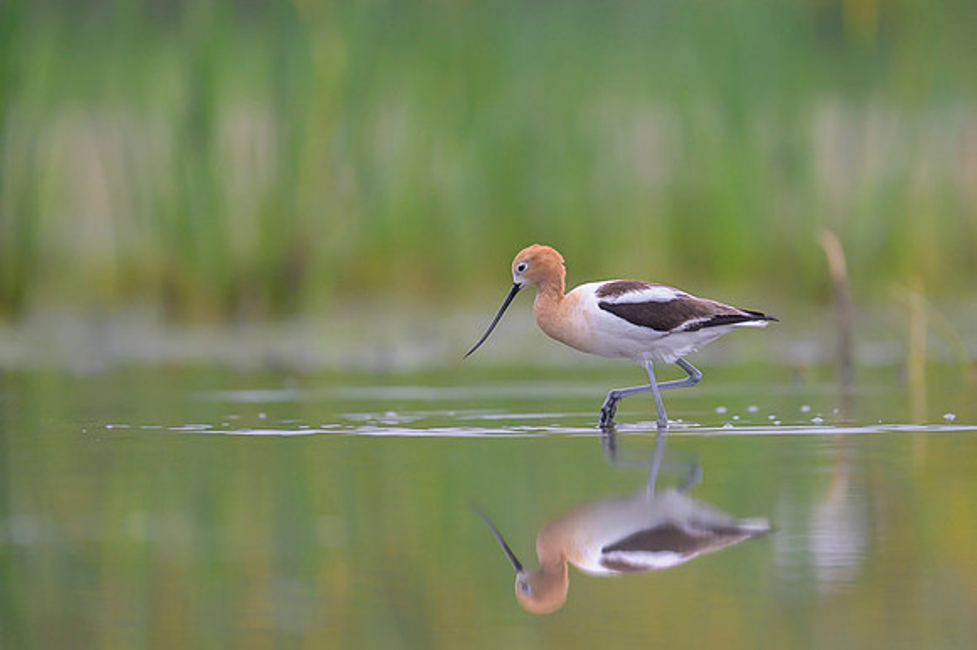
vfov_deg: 1.9
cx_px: 620
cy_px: 320
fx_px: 19288
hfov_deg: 2.9
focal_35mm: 711
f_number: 4
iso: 1600
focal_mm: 560
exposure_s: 1/1250
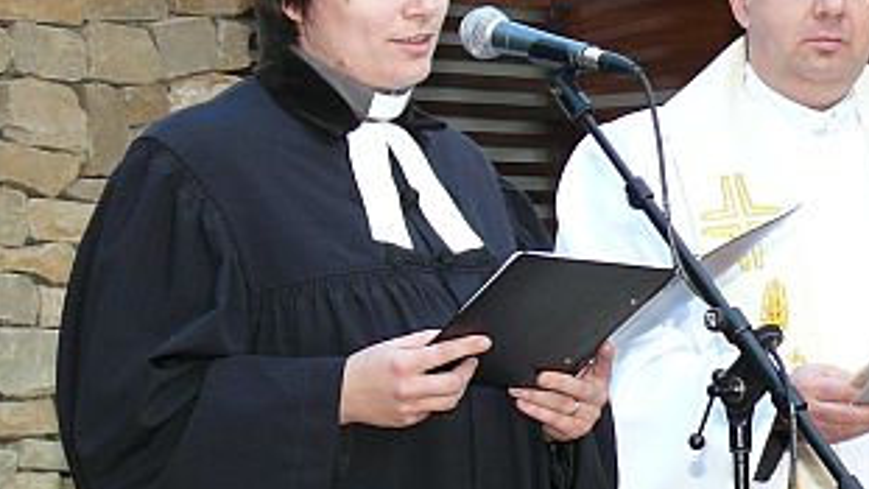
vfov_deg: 7.5
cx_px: 576
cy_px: 201
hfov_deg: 13.3
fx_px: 3710
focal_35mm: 161
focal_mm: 13.3
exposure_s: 1/40
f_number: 3.2
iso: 100
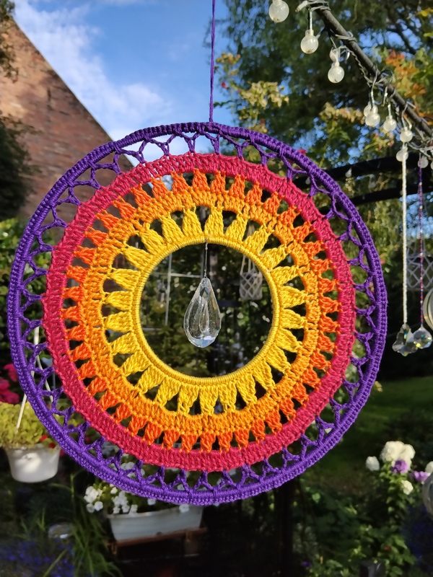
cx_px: 216
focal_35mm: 29
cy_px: 288
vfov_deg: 61.7
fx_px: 484
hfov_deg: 48.2
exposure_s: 1/823
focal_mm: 3.96
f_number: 1.8
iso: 50
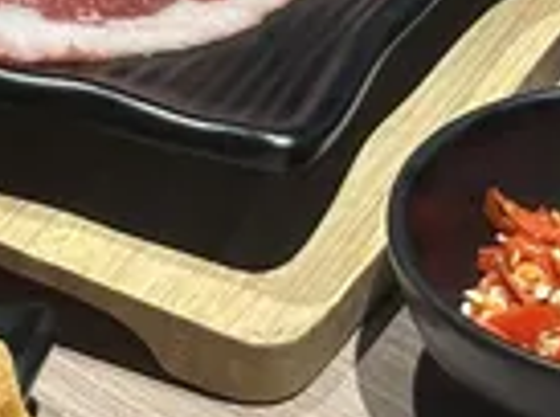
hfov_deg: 6.9
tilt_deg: -25.1
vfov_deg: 5.1
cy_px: -556
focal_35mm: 281
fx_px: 4534
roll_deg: +2.1
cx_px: -315
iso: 100
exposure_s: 1/60
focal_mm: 6.86
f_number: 1.78
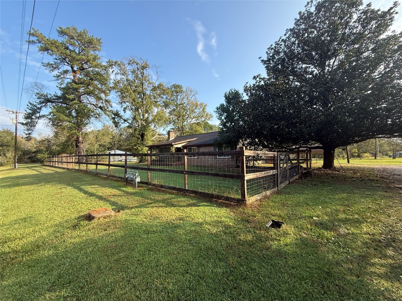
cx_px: 201
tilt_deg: +2.1
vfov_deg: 85.7
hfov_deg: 102.1
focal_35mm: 14
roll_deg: -0.6
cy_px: 150
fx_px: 163
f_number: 2.2
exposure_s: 1/554
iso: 64
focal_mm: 2.22
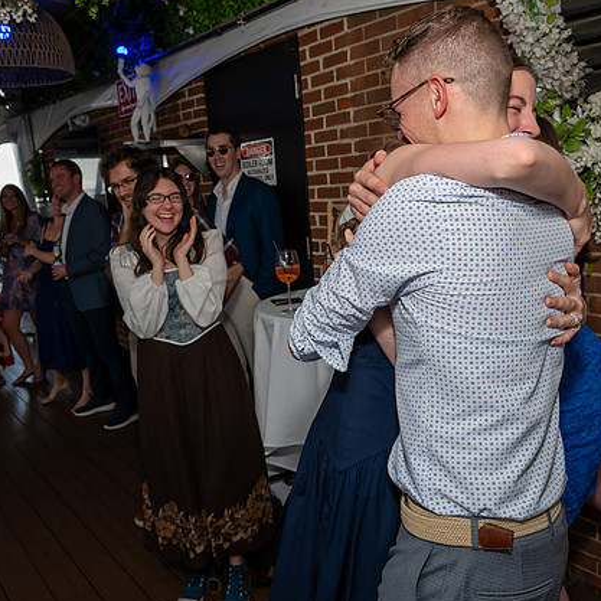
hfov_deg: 49.7
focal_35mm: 33
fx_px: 648
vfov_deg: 49.7
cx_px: 296
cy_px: 288
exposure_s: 1/250
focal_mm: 24
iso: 640
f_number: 7.1
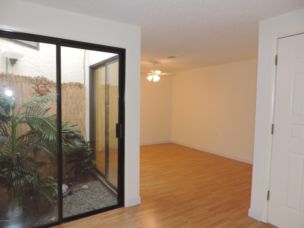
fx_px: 211
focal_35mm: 24
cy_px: 114
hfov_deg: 71.6
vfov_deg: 56.8
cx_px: 152
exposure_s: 1/40
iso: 320
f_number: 3
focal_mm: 4.3
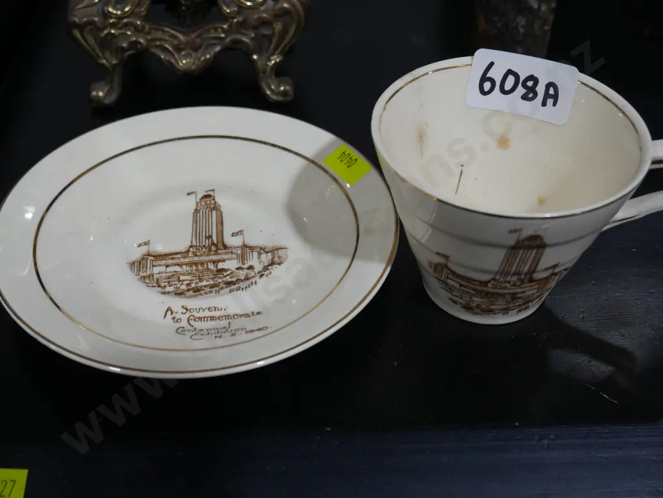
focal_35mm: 46
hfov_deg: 41.2
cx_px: 332
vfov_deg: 31.5
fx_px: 881
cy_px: 249
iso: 250
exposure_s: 1/60
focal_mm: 23
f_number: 5.1
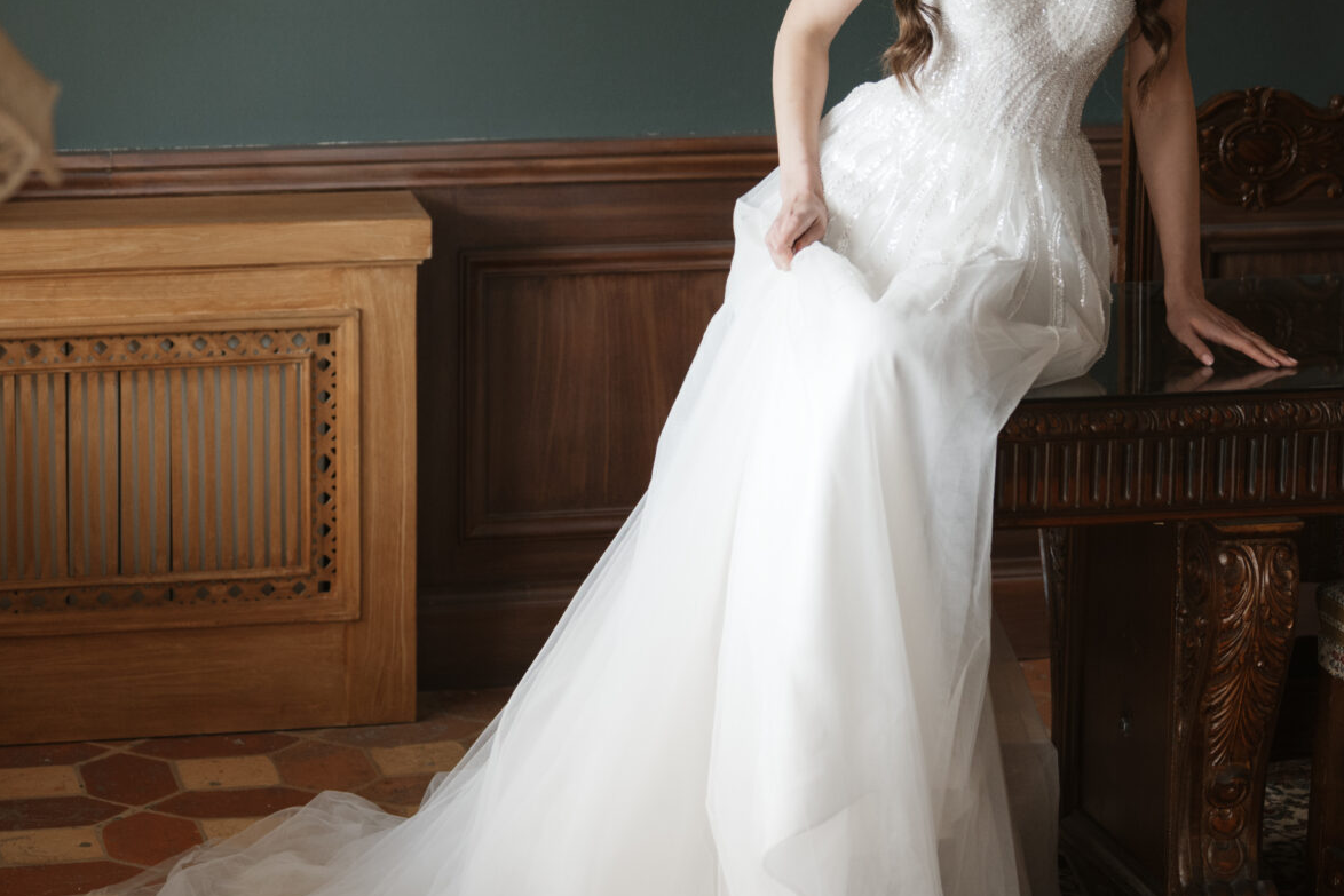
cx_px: 558
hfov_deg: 18.7
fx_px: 4070
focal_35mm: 109
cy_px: 277
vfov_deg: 12.5
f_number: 1.8
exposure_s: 1/200
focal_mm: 50
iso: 500
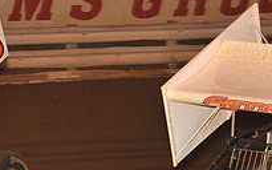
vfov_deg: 5.3
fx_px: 1838
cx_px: 64
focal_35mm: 248
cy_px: 140
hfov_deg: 8.5
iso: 1000
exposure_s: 1/320
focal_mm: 86
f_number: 6.3
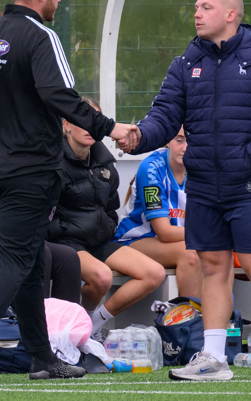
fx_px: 19158
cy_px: 248
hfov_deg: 0.8
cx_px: -3
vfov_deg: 1.2
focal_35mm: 1751
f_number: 5.6
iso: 1600
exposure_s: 1/1000
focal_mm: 400
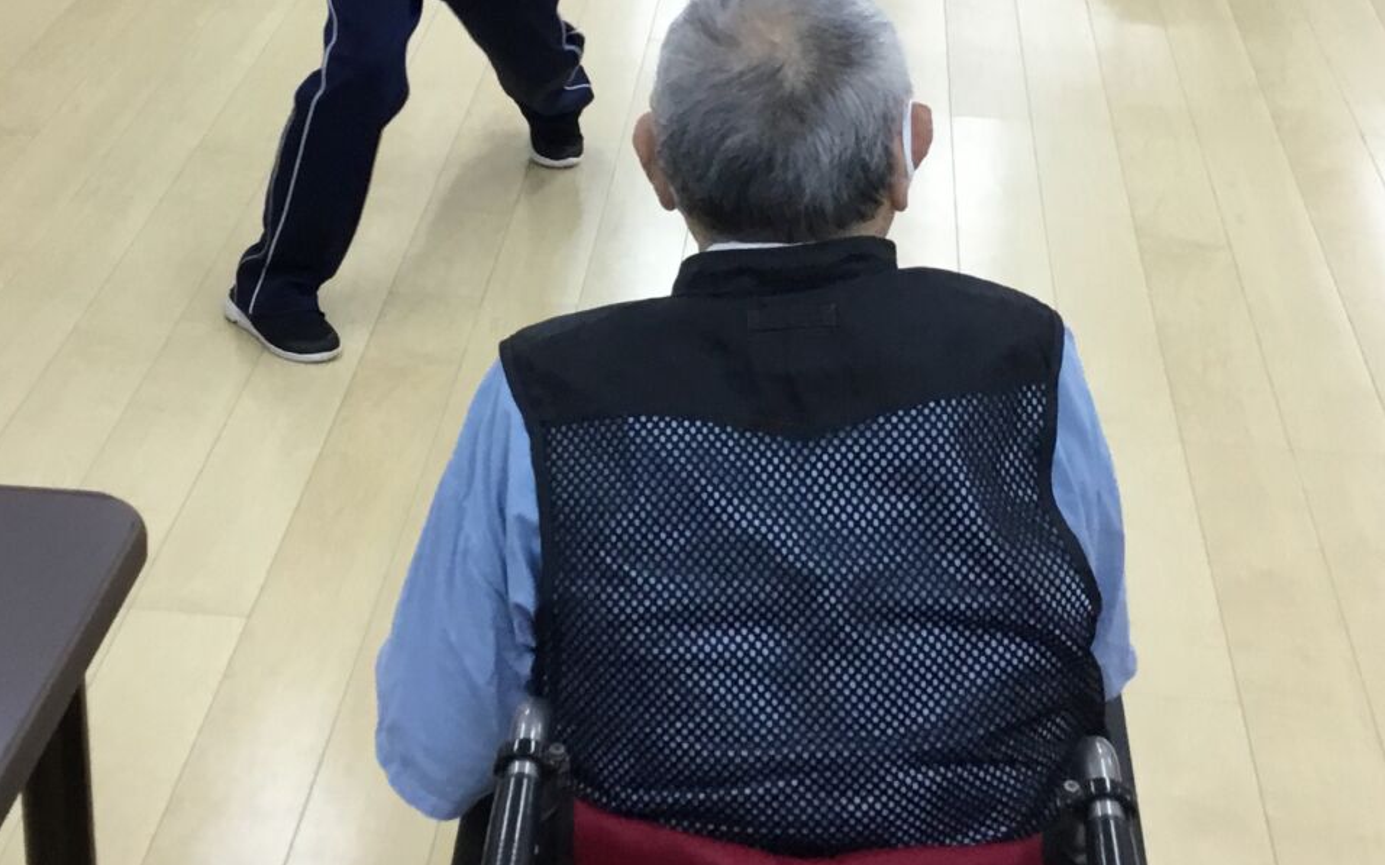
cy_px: 20
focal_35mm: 66
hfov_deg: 31.1
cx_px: 620
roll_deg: -1.0
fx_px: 2491
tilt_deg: -19.5
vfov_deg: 19.2
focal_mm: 3.3
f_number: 2.4
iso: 40
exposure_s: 1/30
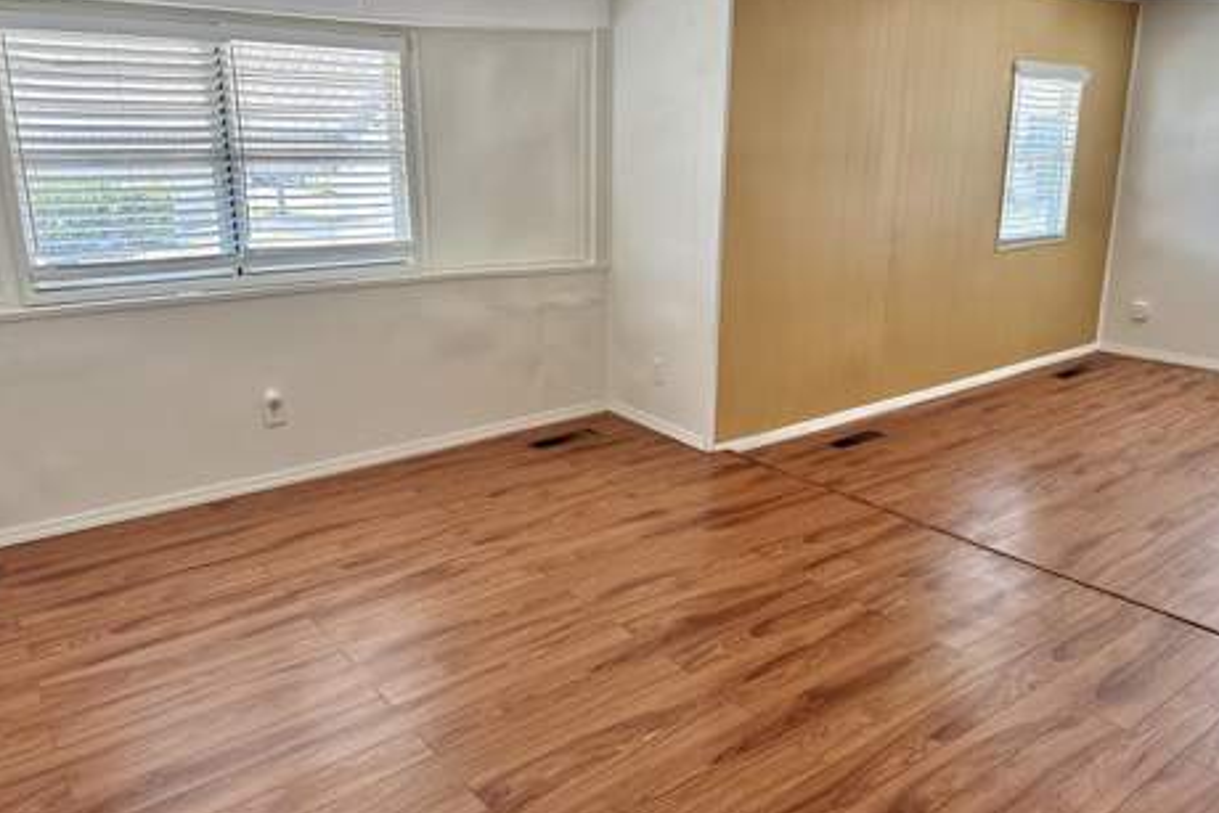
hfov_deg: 69.4
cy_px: 375
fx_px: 881
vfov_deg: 49.5
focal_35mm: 26
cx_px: 612
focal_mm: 6.76
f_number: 1.78
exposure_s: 1/174
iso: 200
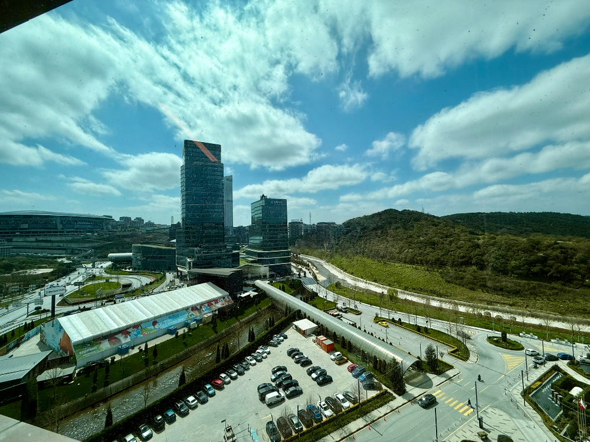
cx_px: 295
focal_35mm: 14
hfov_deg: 102.1
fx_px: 239
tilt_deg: +2.8
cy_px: 221
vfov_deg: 85.7
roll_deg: +2.2
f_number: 2.2
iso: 50
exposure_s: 1/2320
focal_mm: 2.22
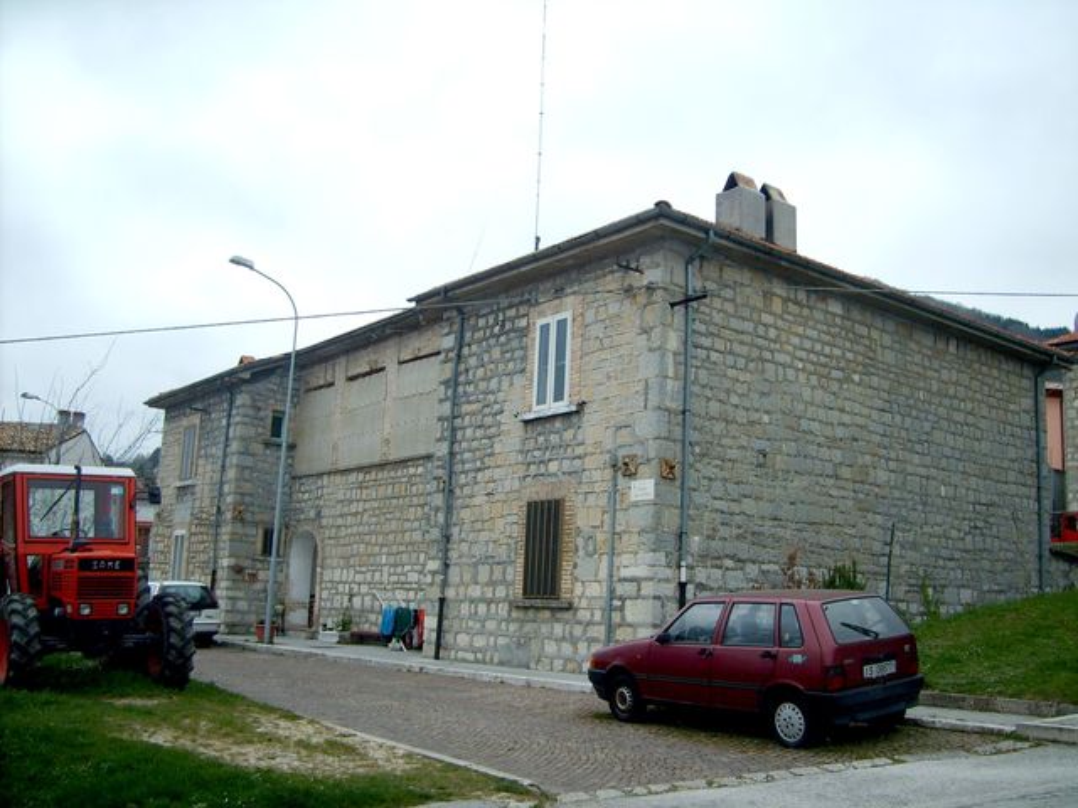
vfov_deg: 40.7
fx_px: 1090
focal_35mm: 35
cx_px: 539
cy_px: 404
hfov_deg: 52.6
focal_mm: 5.8
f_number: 7.1
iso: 50
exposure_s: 1/250
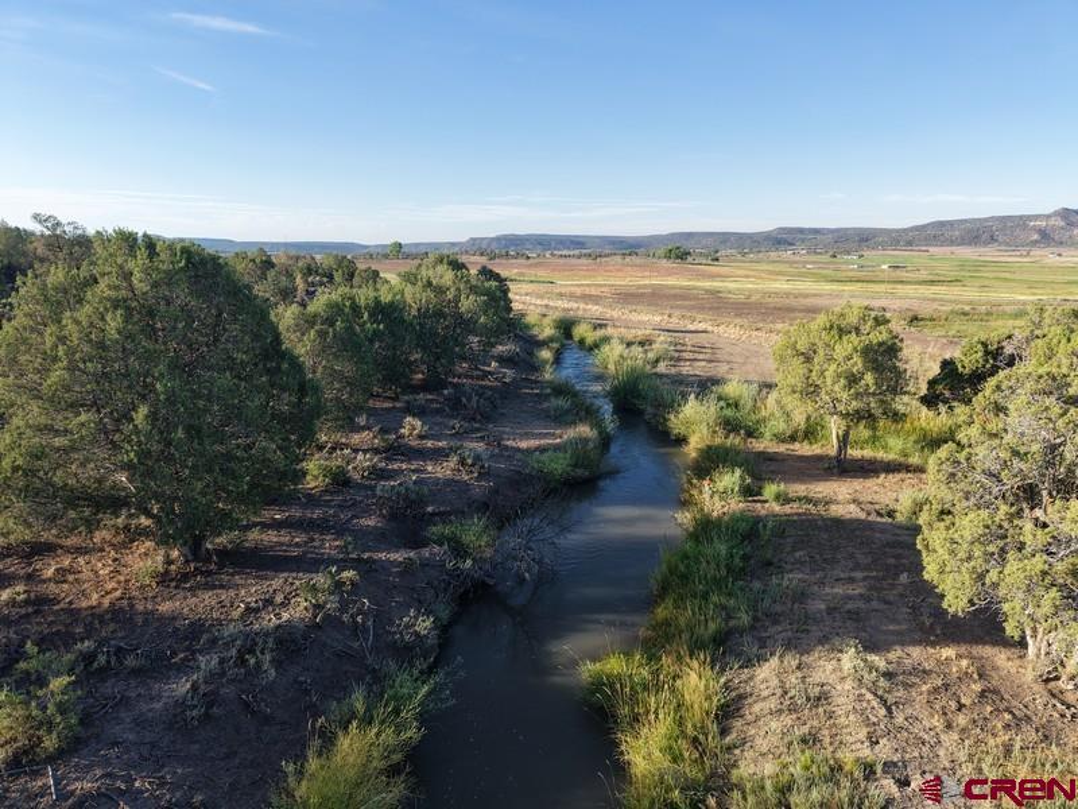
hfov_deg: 71.6
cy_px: 404
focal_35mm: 24
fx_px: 747
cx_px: 539
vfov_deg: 56.8
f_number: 1.8
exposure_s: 1/2000
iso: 190
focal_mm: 8.67
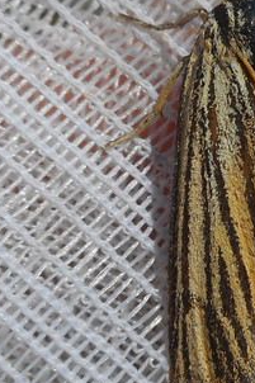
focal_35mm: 100
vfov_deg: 20.4
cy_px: 146
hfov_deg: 13.5
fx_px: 1064
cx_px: 242
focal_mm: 6
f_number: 11.9
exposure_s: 1/250
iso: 80
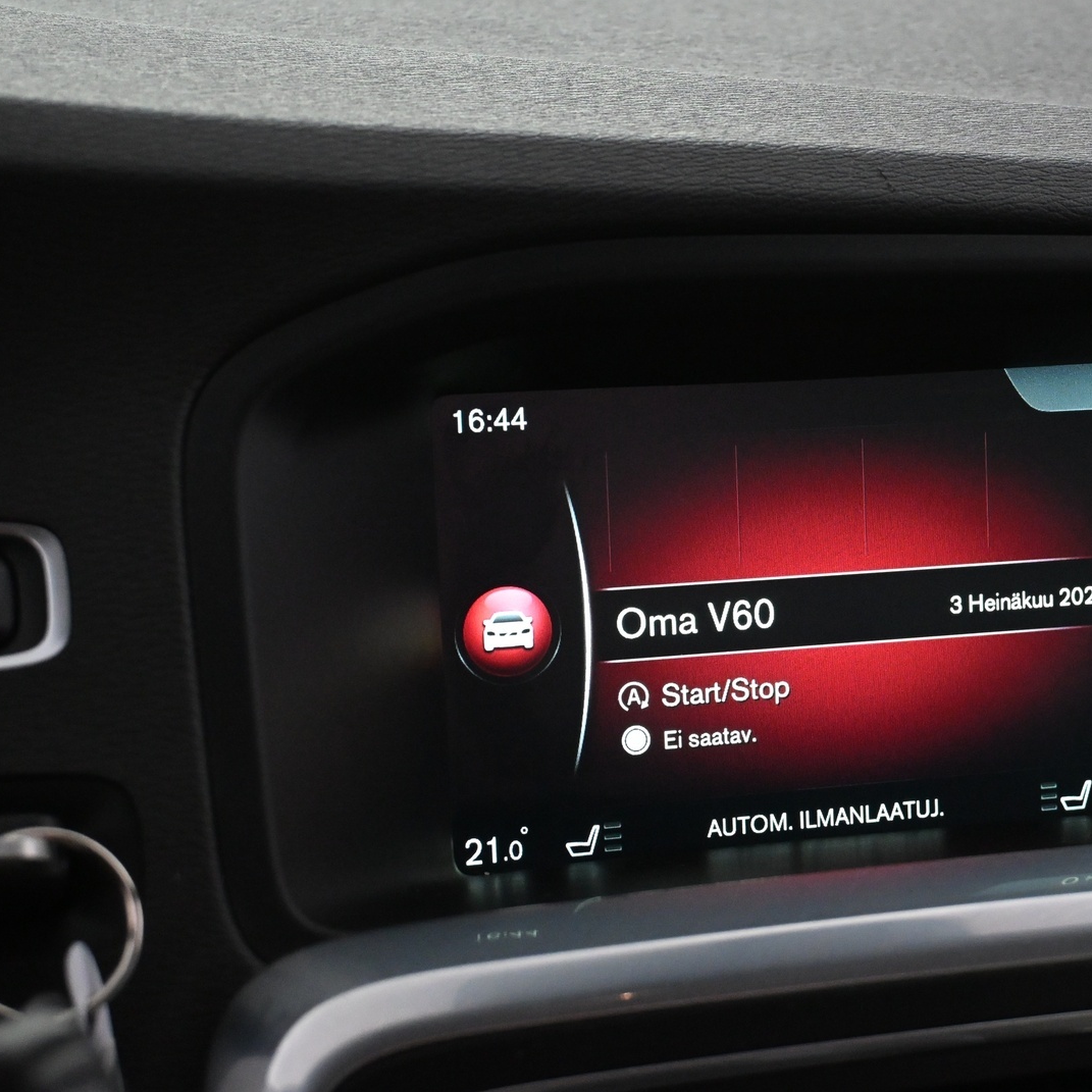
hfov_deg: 21.2
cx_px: 797
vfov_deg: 21.4
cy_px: 542
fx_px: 2891
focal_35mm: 81
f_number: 5.6
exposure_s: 1/60
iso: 4000
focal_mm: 42
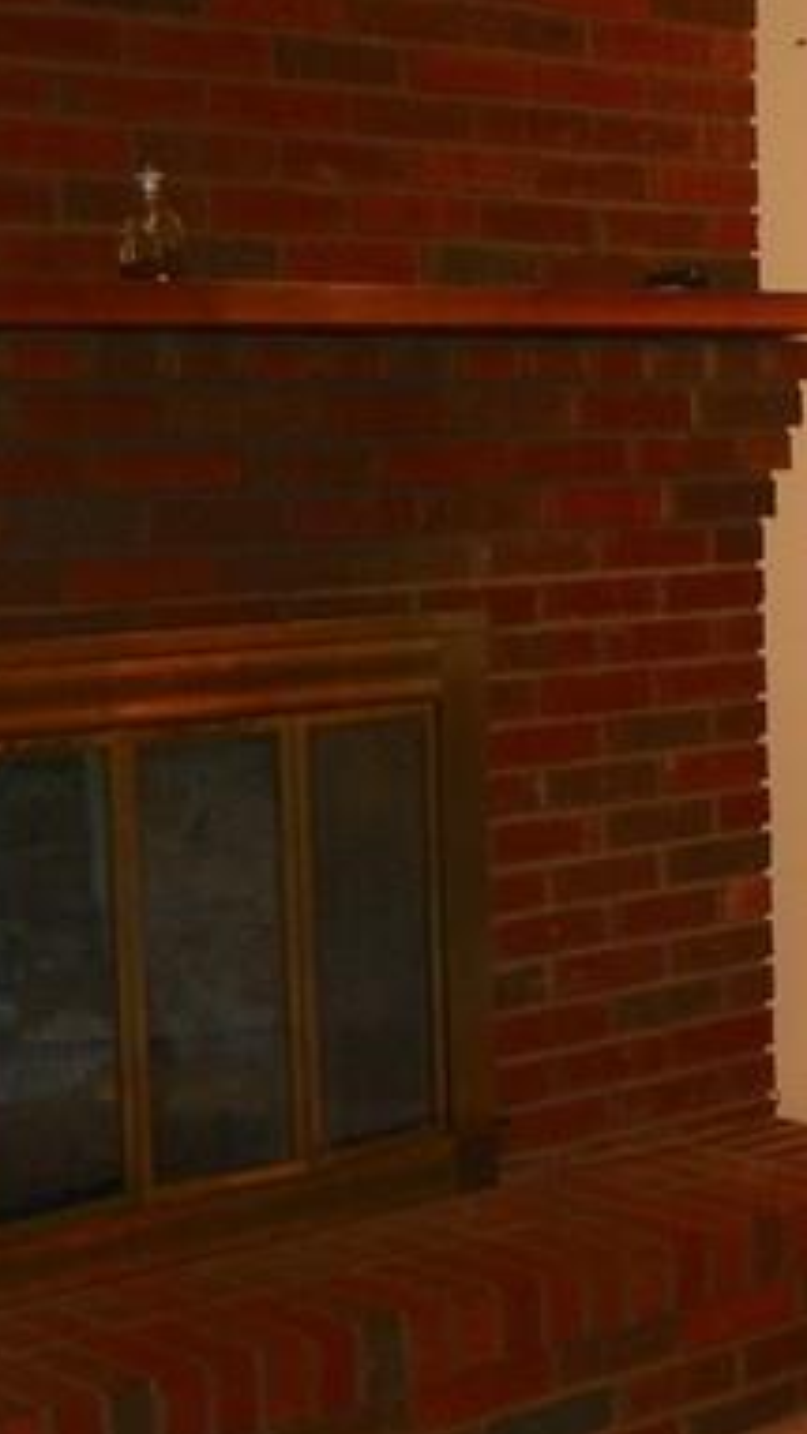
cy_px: 619
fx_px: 2890
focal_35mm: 76
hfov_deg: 14.7
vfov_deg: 27.8
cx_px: 1231
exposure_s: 1/30
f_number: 2.8
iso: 80
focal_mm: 4.6
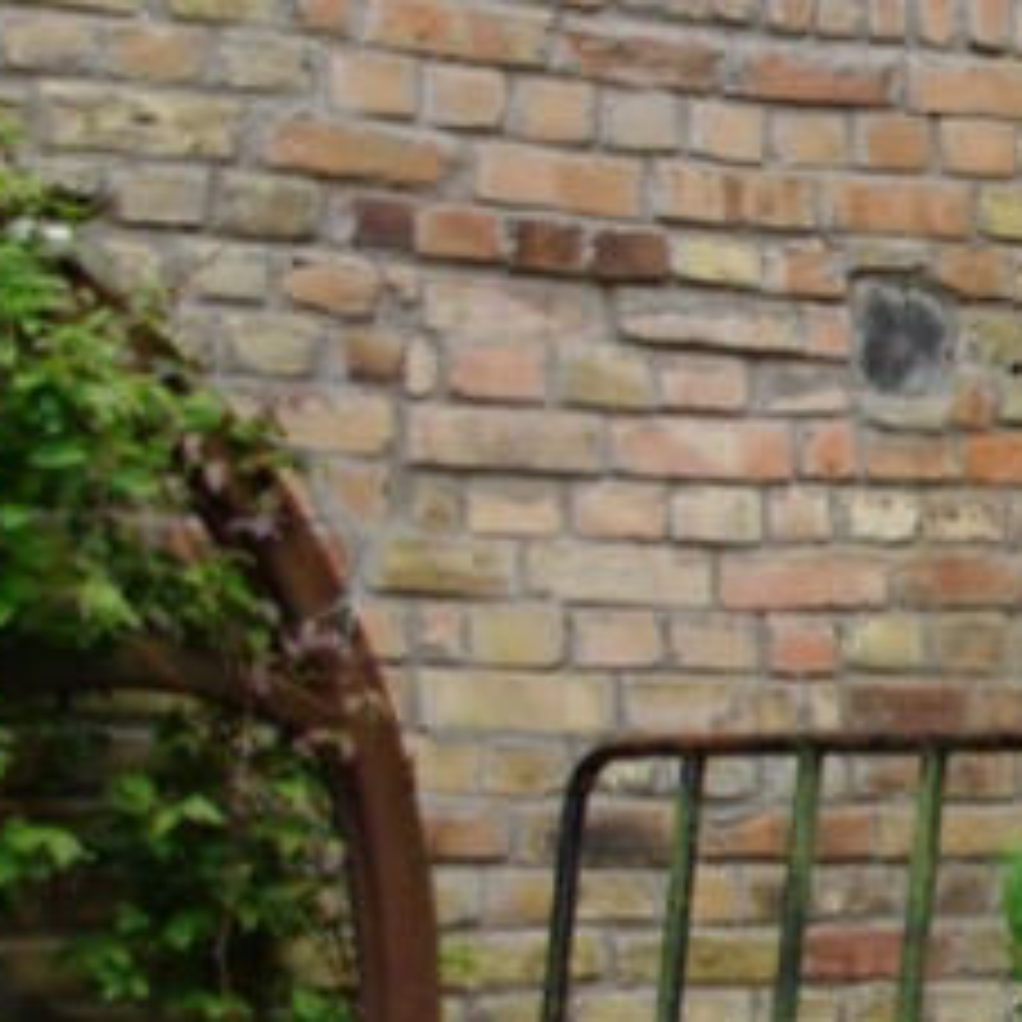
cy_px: 642
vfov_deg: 10.0
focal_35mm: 175
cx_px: 1769
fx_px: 5845
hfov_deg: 9.6
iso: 200
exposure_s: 1/60
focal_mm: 26
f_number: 4.5
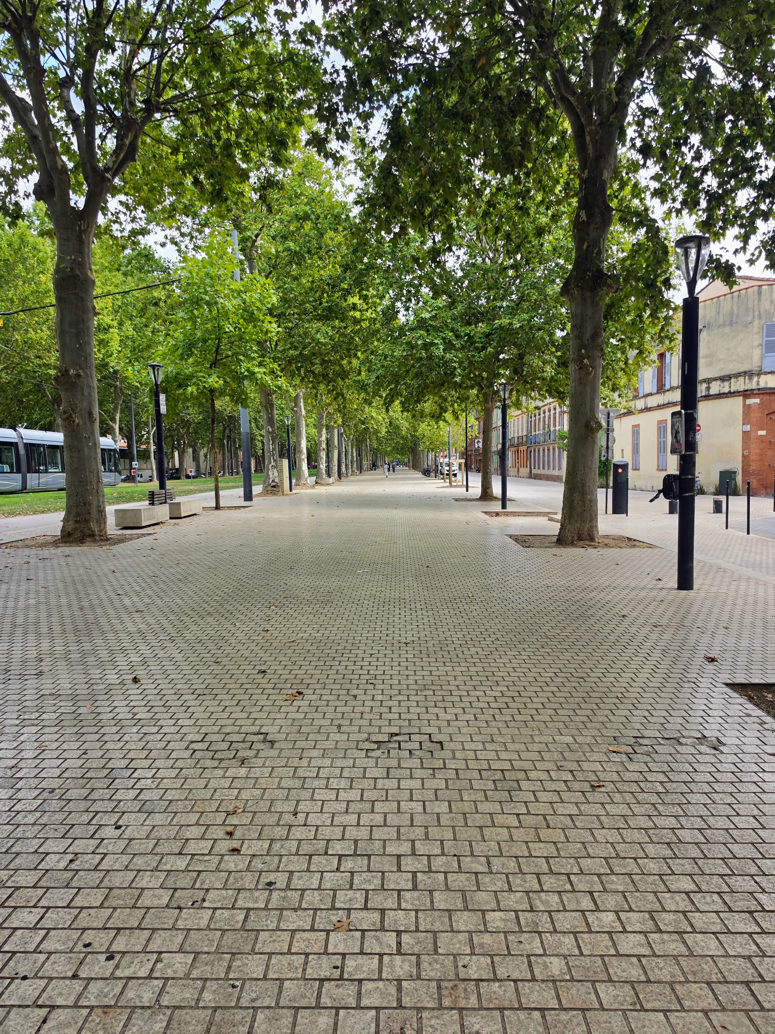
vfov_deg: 73.9
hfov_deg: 58.9
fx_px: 687
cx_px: 388
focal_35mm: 23
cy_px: 517
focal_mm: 6.5
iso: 64
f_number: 1.4
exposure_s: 1/2140
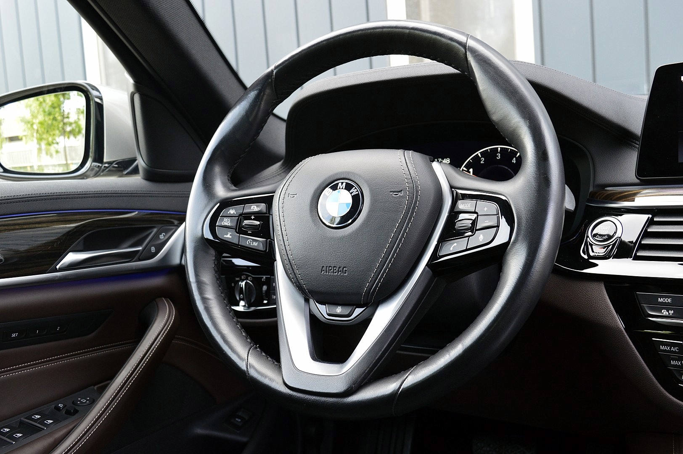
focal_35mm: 36
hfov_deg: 53.2
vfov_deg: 36.8
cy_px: 227
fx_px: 682
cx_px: 342
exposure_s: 1/60
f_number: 7.1
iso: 800
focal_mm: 24
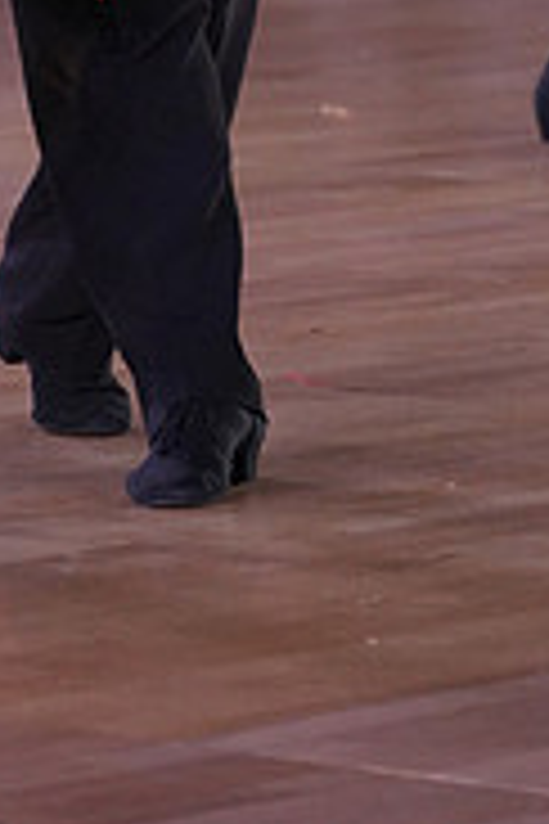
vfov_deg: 5.6
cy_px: -468
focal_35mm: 364
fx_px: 8326
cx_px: -151
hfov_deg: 3.8
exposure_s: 1/500
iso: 2000
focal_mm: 115
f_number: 4
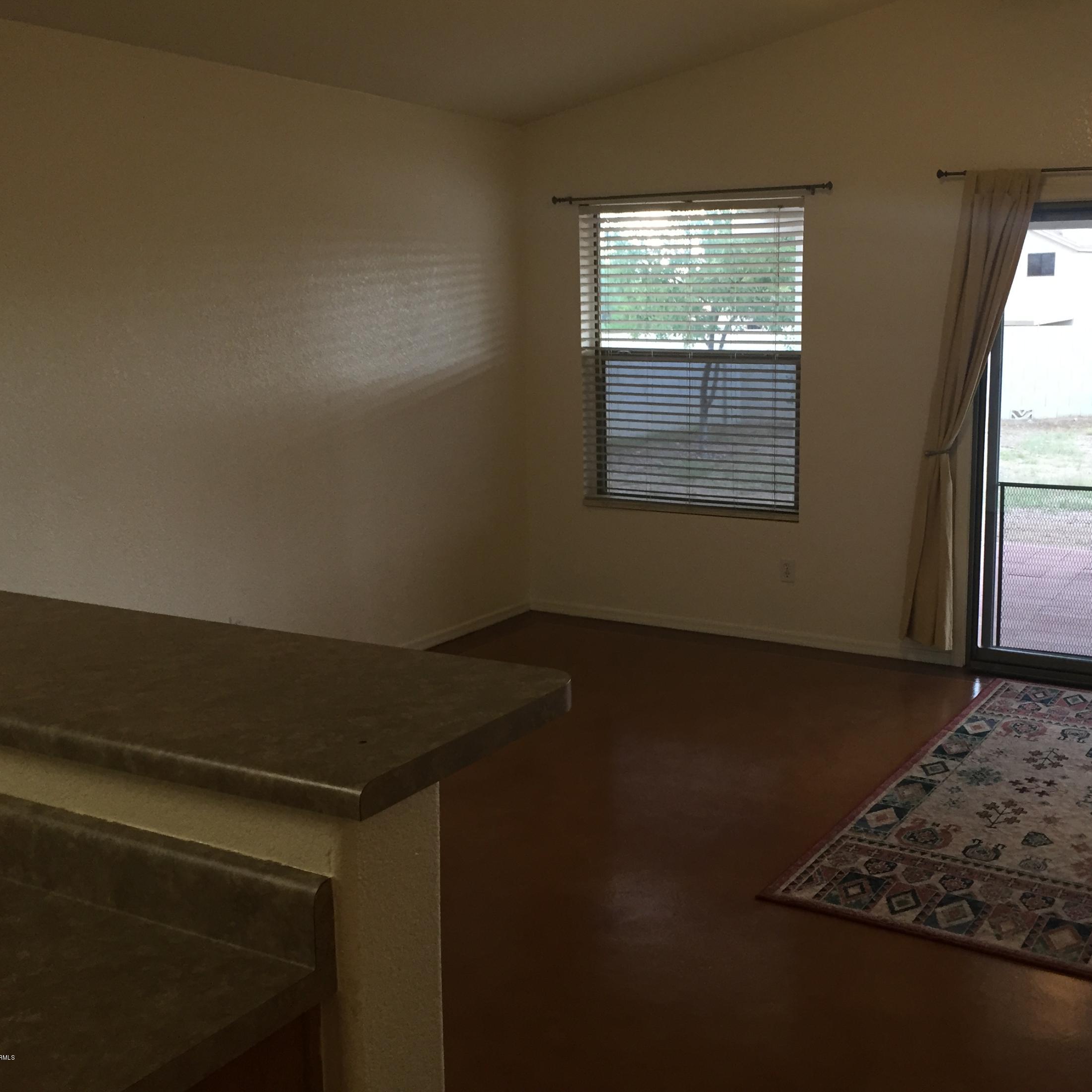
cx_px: 713
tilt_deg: -9.7
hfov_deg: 46.6
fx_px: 1249
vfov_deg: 47.2
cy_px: 533
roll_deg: -0.2
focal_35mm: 35
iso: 50
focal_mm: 4.15
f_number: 2.2
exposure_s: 1/30
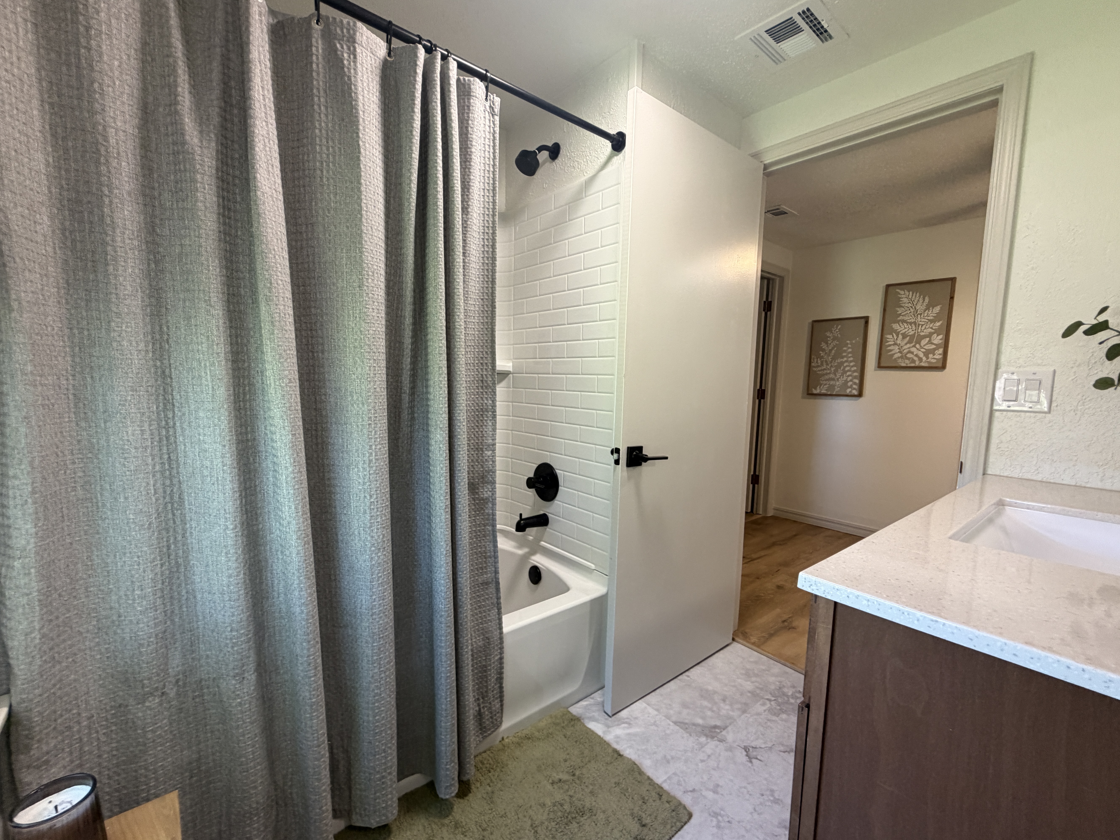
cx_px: 570
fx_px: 485
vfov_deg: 81.7
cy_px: 425
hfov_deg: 98.2
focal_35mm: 15
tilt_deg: -4.7
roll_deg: -1.3
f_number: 2.2
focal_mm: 2.22
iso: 160
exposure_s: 1/60
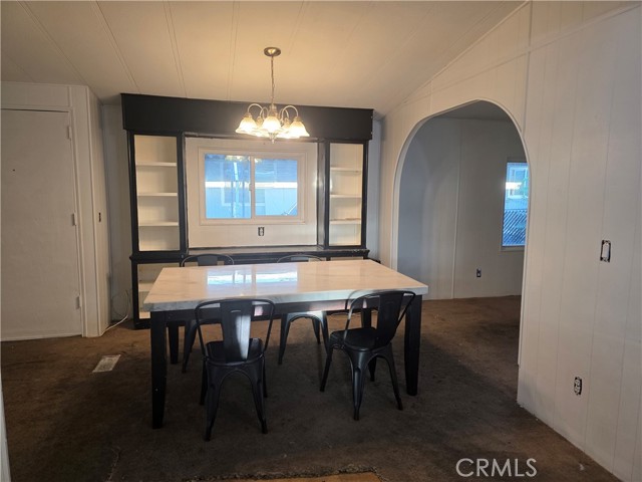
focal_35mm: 23
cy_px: 241
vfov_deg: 58.9
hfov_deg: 73.9
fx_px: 427
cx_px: 321
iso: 160
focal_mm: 6.3
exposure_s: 1/120
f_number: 1.7
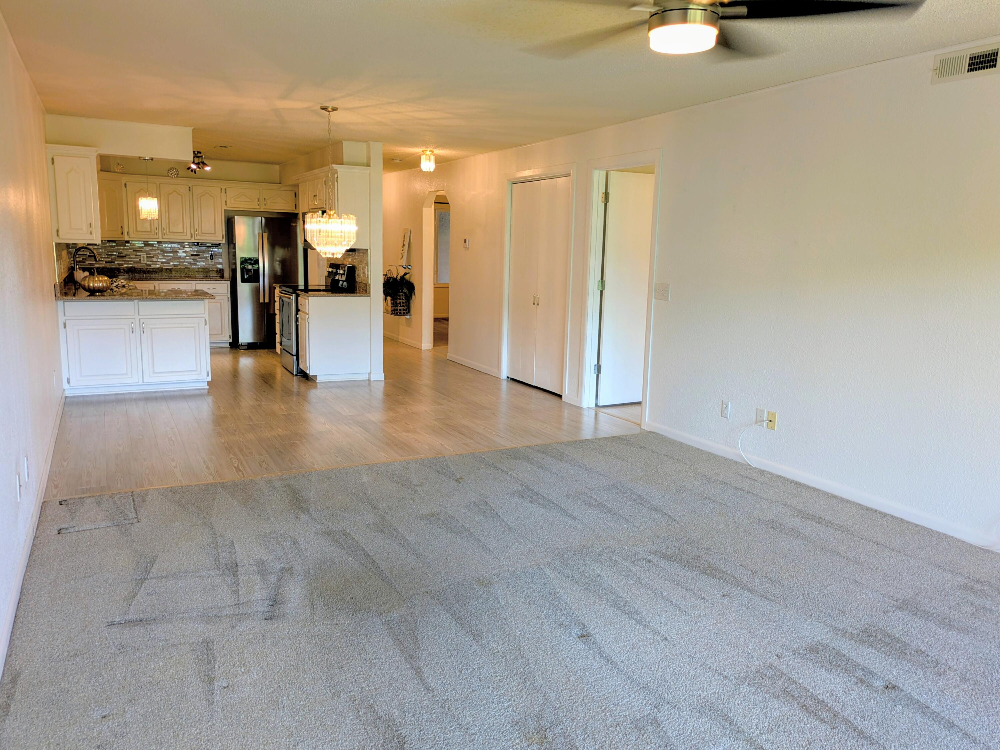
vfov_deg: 54.9
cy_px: 375
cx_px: 500
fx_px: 722
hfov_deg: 69.4
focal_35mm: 25
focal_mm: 5.43
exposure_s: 1/30
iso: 57
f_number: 1.89
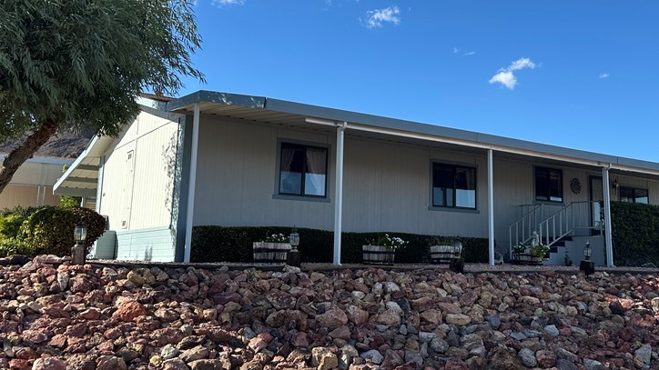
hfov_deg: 53.4
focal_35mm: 37
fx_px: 646
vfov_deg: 31.9
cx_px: 415
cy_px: 147
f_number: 1.78
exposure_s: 1/2967
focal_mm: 6.86
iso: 80
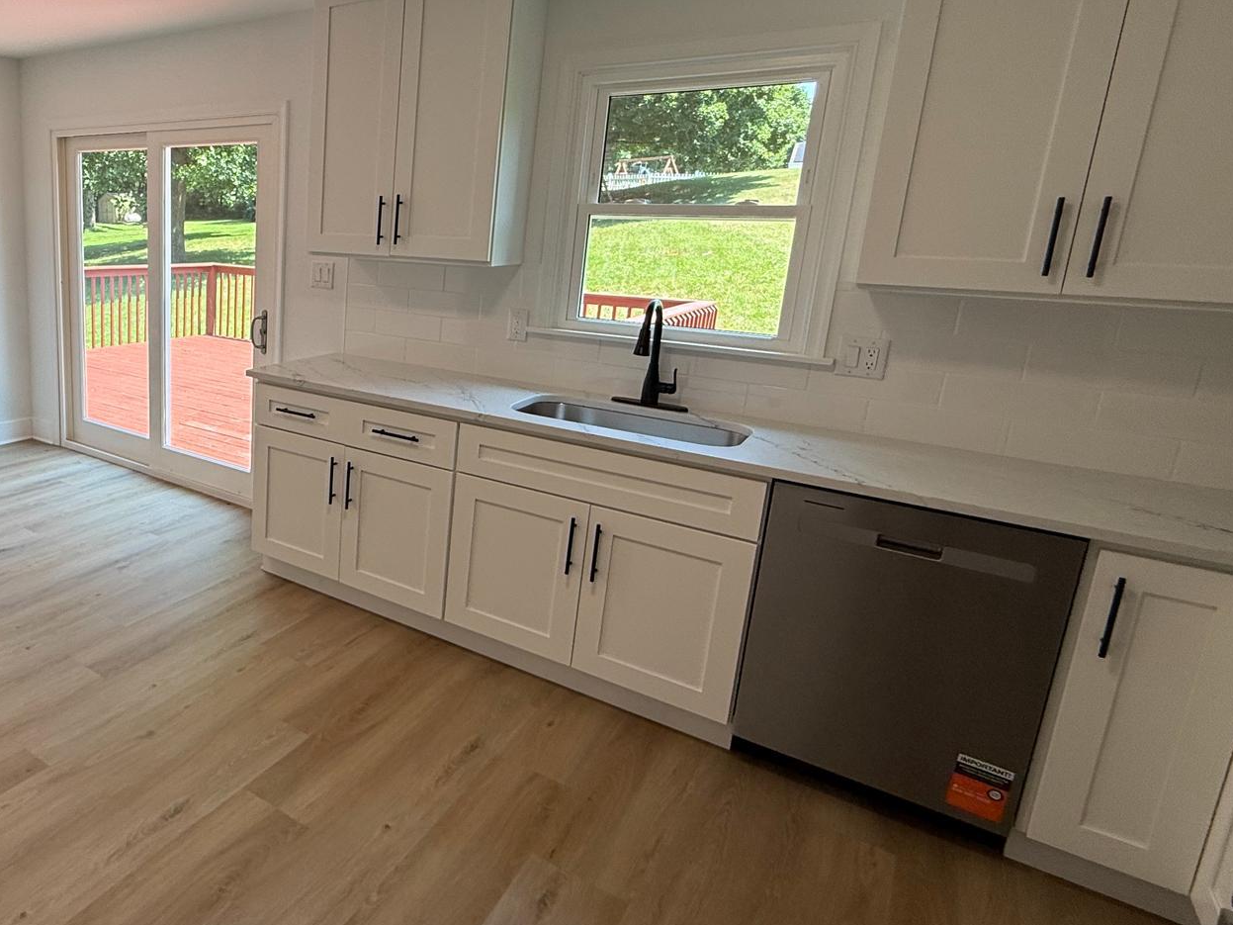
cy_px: 394
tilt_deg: -11.5
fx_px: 819
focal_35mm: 23
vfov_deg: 58.6
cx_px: 265
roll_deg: -1.9
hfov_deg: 67.7
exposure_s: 1/138
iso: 50
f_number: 2.2
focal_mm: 2.22
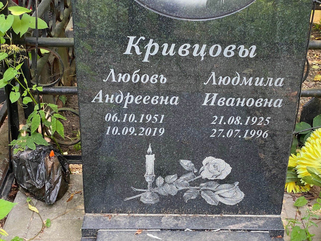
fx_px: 547
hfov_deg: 32.7
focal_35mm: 59
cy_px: 126
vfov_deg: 24.8
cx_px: 179
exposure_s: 1/122
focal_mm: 6
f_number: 2
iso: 80
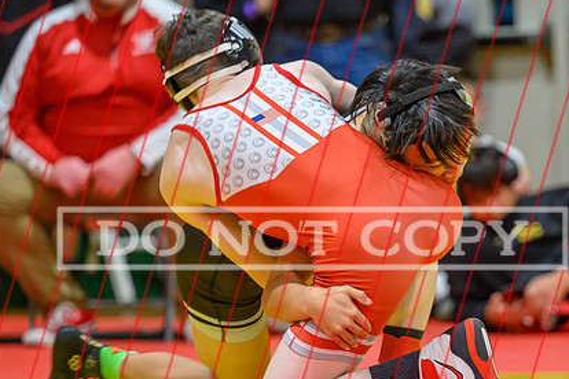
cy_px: 275
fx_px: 4963
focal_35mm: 314
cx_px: 364
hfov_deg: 6.6
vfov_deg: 4.4
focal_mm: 170
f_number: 2.8
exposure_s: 1/320
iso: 4500
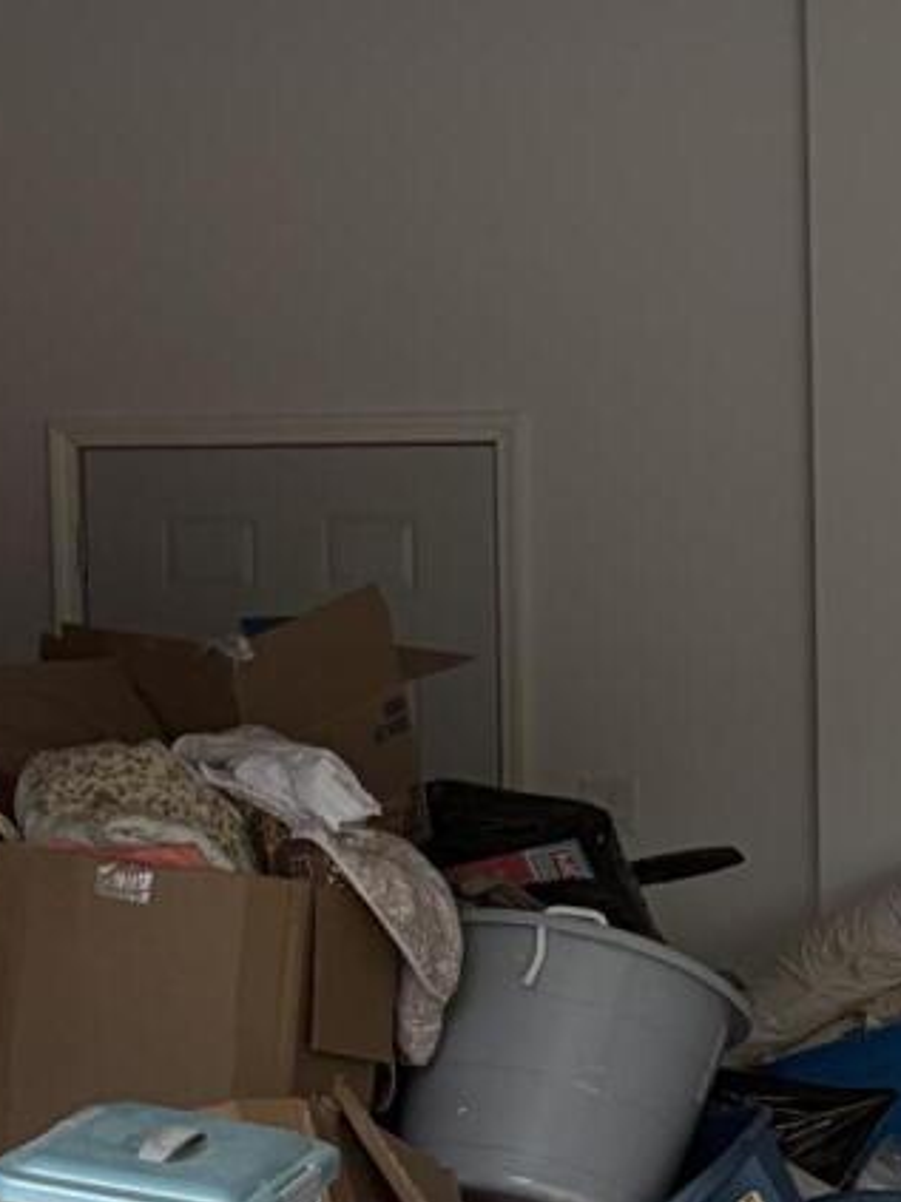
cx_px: 861
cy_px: 1111
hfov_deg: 11.9
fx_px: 4271
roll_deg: +1.8
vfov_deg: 15.8
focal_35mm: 123
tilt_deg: -2.7
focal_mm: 5.96
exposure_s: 1/641
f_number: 1.6
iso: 50
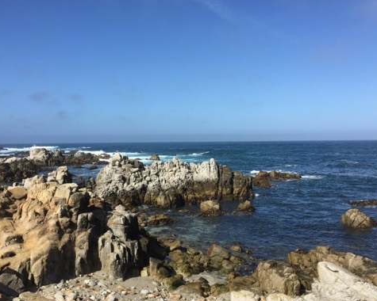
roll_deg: -0.2
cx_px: 186
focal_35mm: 31
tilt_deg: -2.2
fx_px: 346
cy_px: 148
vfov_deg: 47.1
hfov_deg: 57.2
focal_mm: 4.15
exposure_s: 1/2083
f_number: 2.2
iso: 32
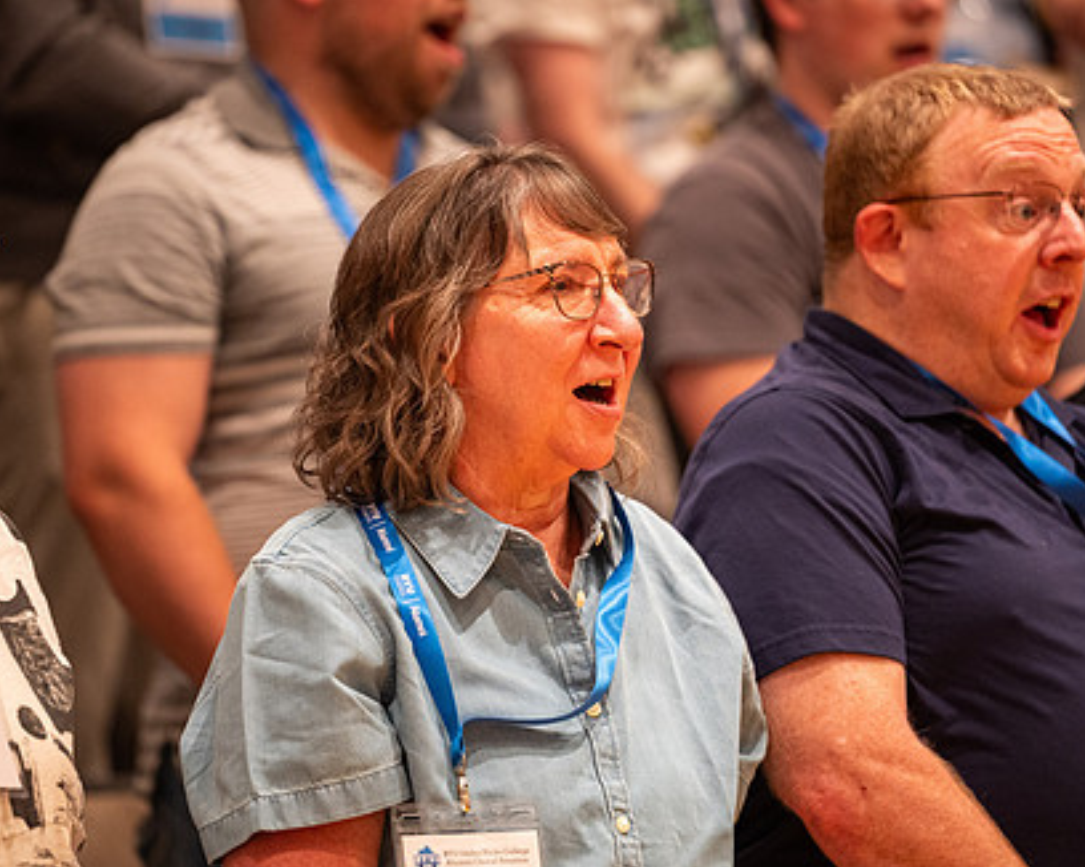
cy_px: 406
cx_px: 596
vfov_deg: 5.8
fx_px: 8570
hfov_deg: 7.2
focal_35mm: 267
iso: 1250
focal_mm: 200
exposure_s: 1/125
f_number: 2.8
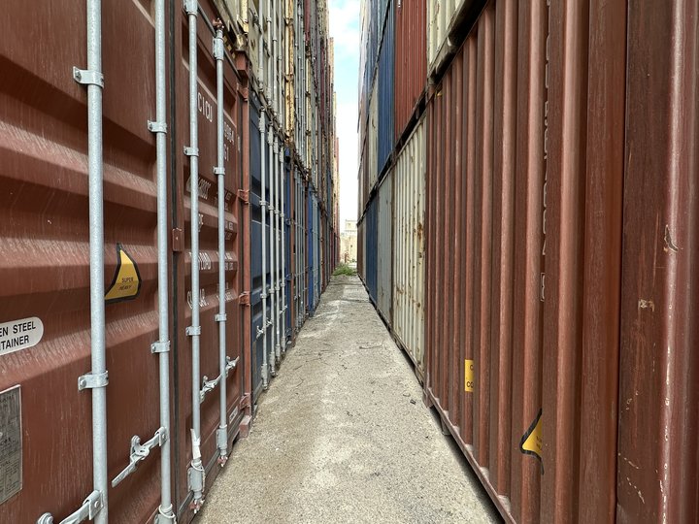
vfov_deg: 85.7
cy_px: 262
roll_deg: -0.2
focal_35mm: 14
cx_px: 350
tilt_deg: -1.3
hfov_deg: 102.1
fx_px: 283
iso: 40
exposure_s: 1/193
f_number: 2.2
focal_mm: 2.22
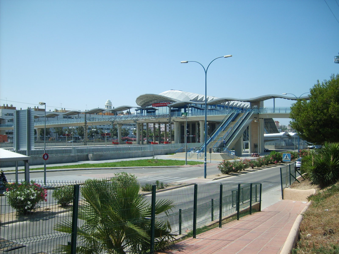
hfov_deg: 52.6
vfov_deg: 40.7
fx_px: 343
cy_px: 127
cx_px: 170
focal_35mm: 35
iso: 50
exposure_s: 1/180
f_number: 7.1
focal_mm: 5.8
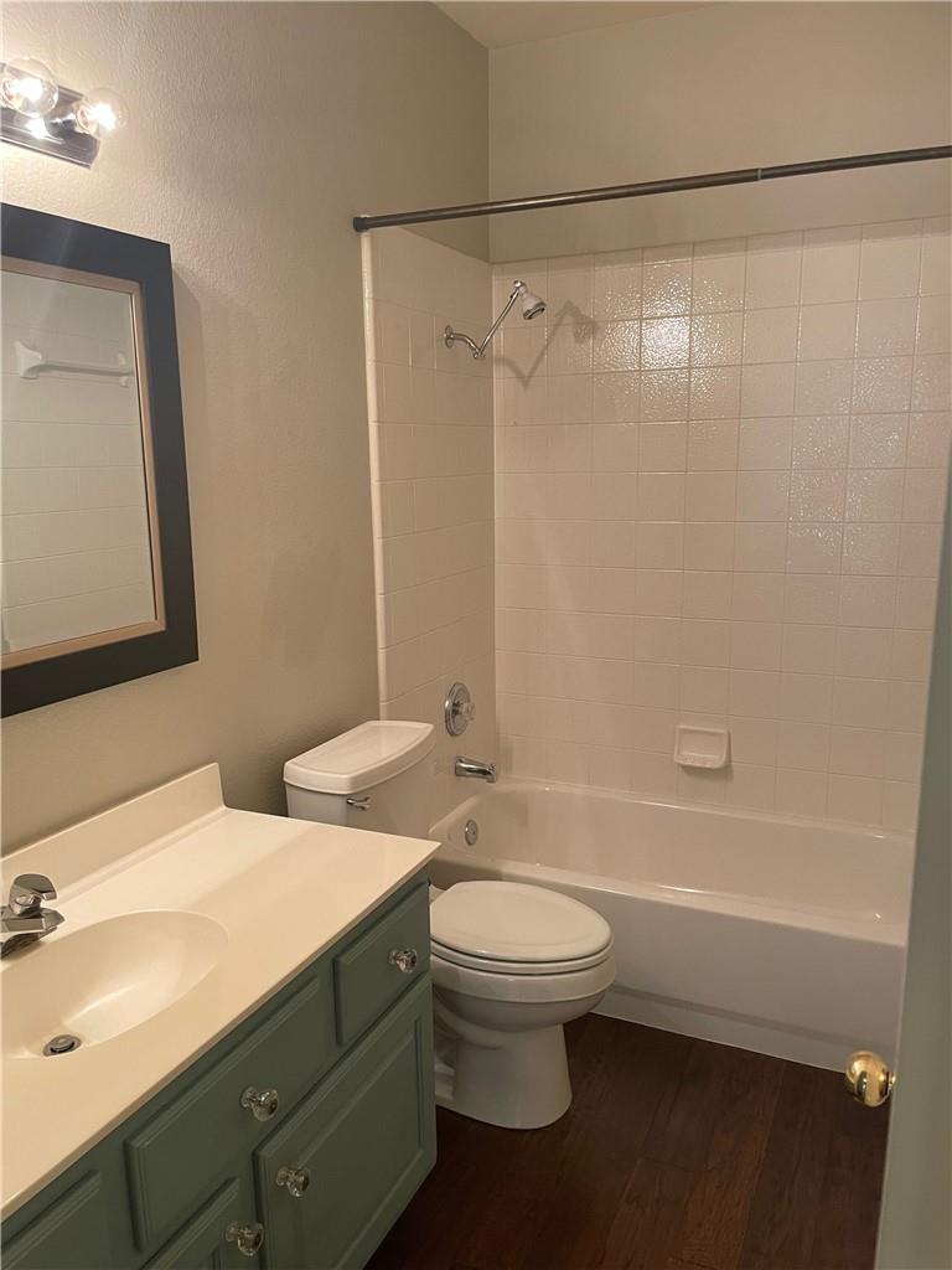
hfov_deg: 53.1
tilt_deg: -11.1
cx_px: 476
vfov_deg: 67.3
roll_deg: +1.3
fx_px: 953
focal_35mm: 26
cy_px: 635
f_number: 1.6
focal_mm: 4.2
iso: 160
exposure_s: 1/60
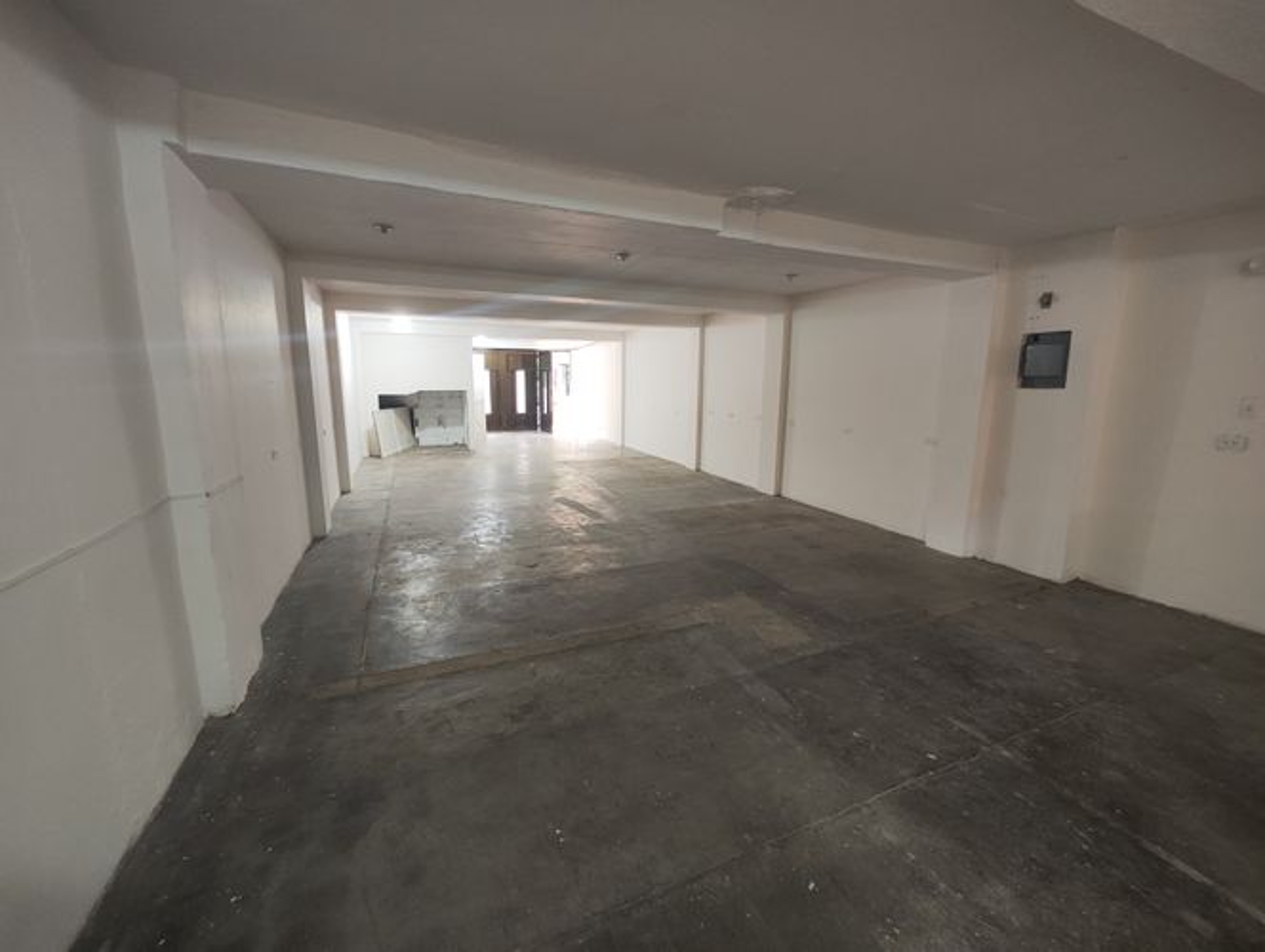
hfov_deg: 102.0
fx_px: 512
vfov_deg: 85.8
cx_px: 632
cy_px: 476
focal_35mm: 14
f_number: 2.2
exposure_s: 1/24
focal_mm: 2.16
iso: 563
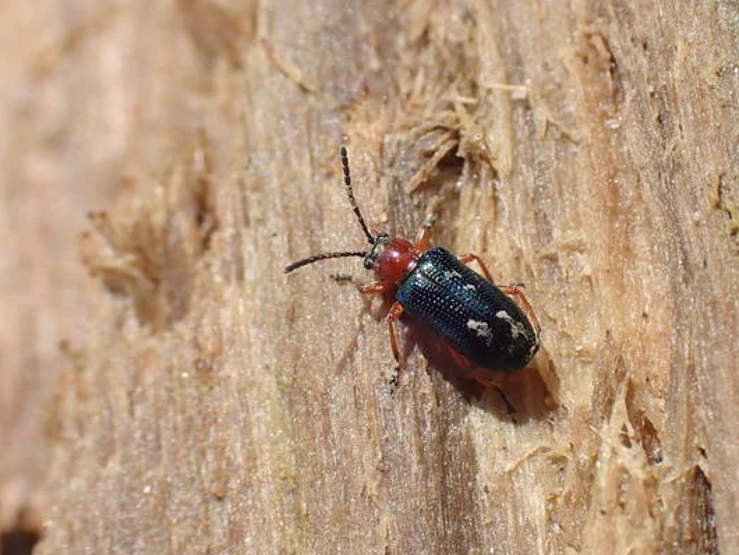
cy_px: 324
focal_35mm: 99
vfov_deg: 14.9
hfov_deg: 19.8
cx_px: 431
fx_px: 2114
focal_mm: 14.62
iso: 100
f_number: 5.6
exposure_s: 1/320
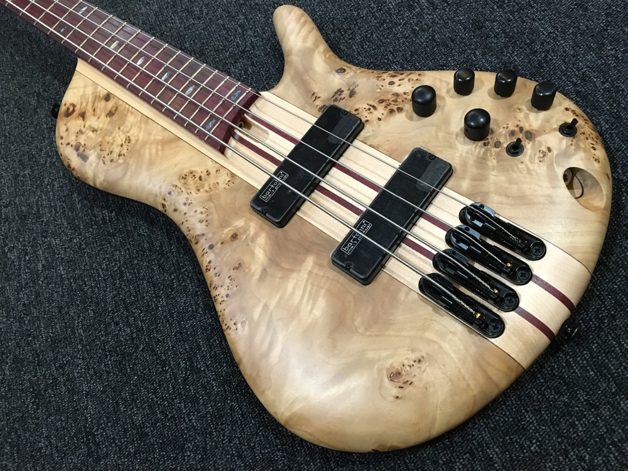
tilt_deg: -61.7
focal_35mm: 29
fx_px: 526
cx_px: 314
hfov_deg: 61.7
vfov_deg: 48.2
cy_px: 236
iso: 200
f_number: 2.2
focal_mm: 4.15
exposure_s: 1/30
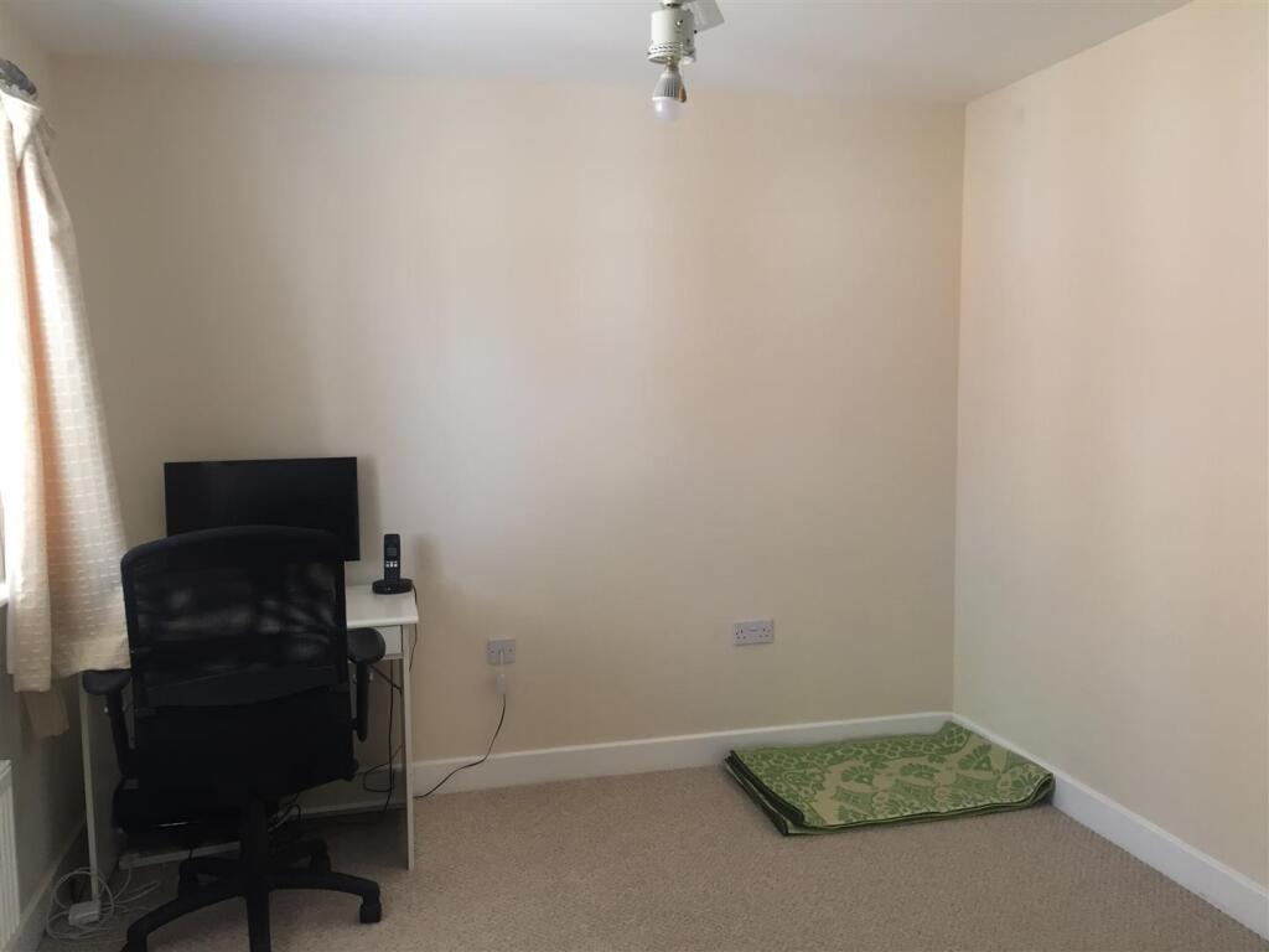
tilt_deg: -4.8
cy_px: 476
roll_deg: +0.2
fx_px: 1063
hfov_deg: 61.7
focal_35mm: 29
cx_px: 634
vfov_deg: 48.2
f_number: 2.2
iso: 80
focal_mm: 4.15
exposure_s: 1/33
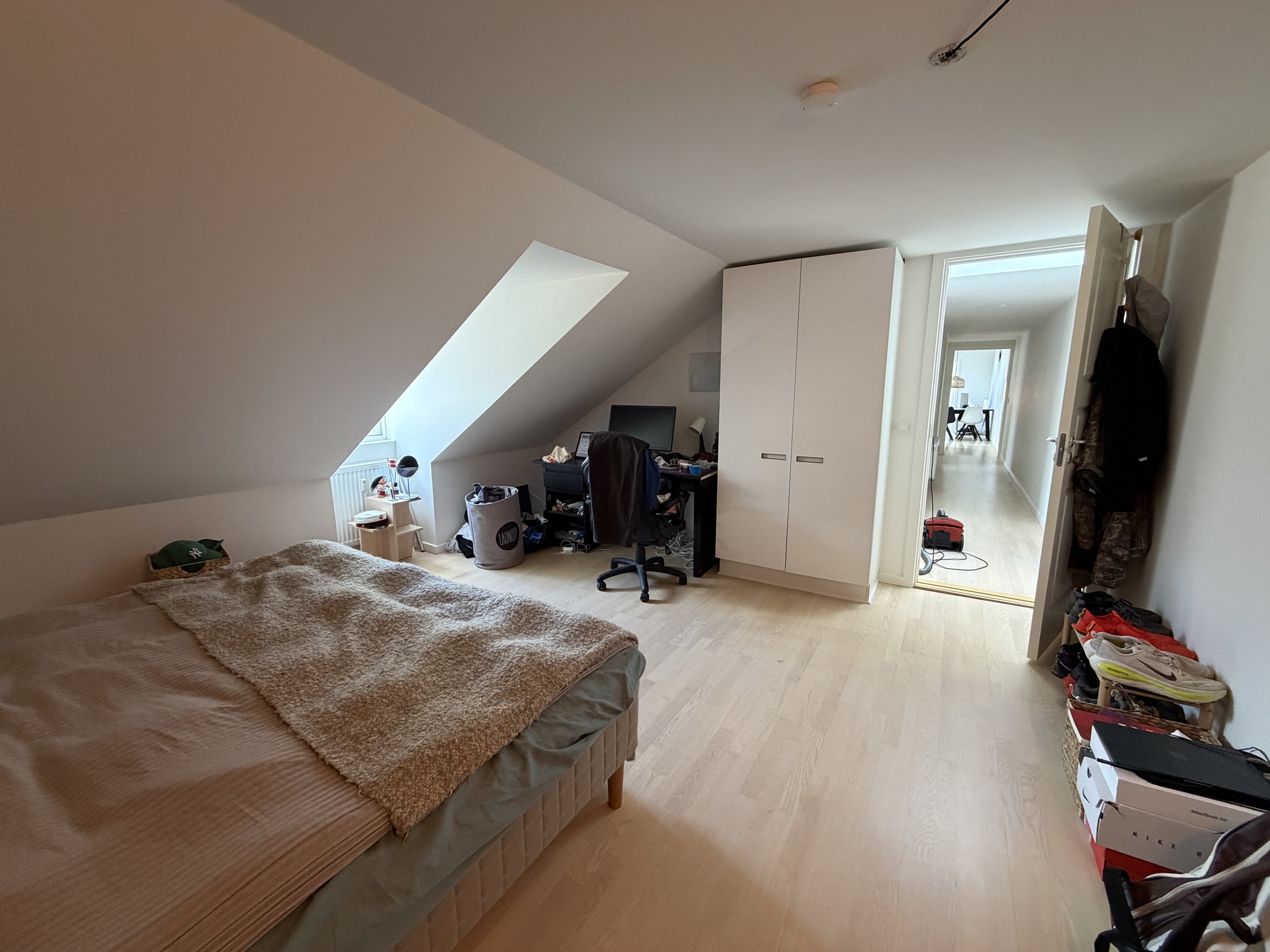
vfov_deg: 85.7
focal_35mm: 14
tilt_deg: -10.1
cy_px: 476
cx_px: 635
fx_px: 514
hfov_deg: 102.1
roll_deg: +0.4
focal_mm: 2.22
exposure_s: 1/60
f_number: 2.2
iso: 400
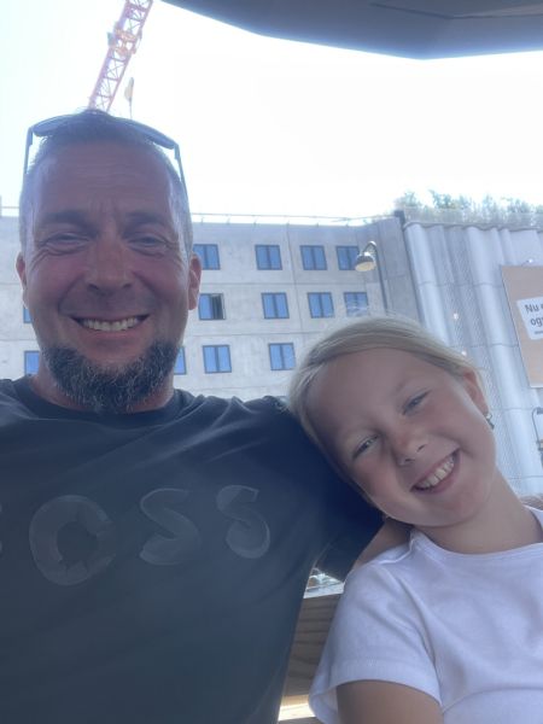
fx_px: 627
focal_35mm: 30
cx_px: 272
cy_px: 362
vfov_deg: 60.0
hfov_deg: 46.8
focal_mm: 2.71
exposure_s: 1/121
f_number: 2.2
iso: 32
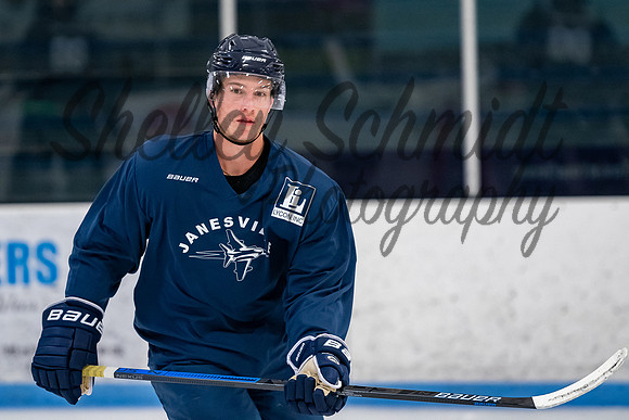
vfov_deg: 3.9
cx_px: 261
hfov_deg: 5.9
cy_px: 174
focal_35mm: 351
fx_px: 6140
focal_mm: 200
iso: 2000
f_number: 3.2
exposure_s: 1/800
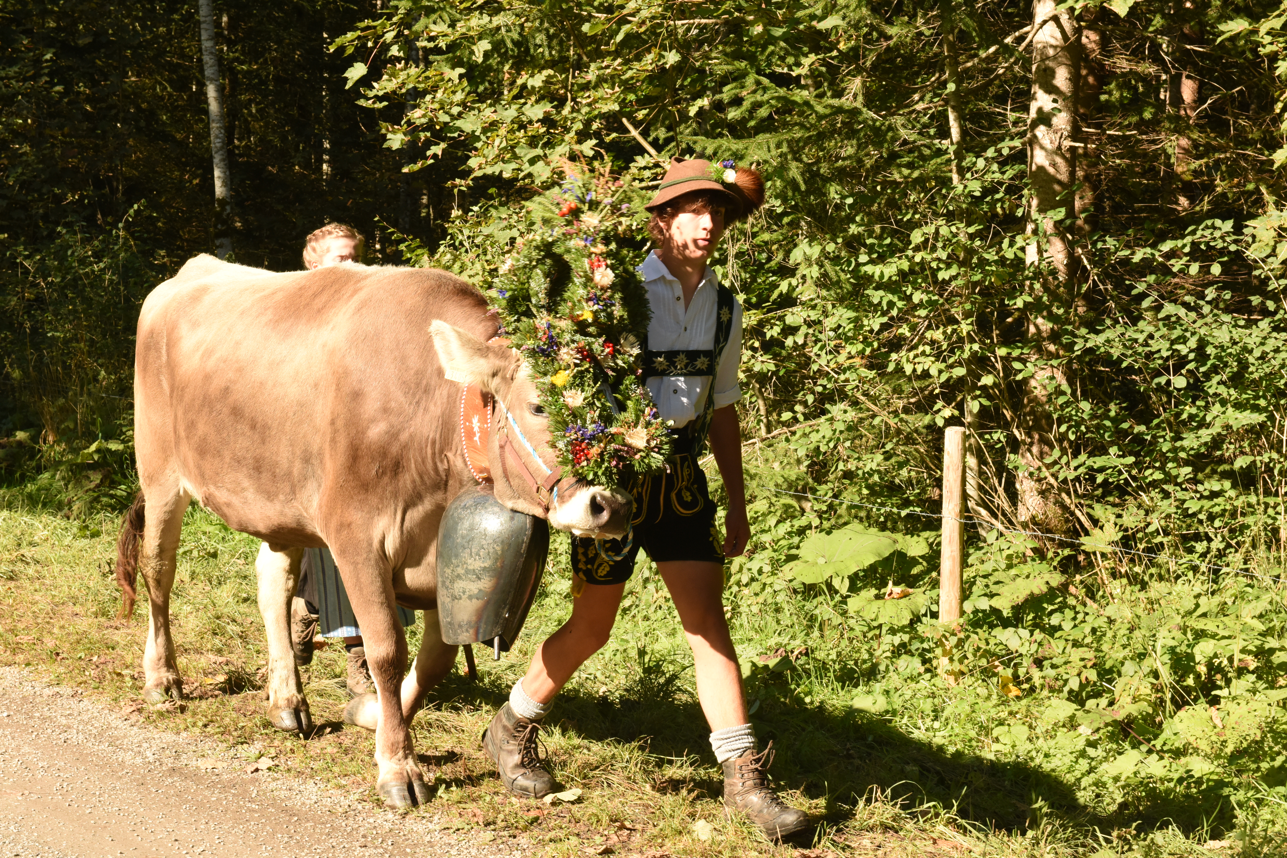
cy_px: 429
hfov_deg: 28.8
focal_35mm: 70
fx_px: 2502
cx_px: 644
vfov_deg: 19.5
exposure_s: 1/320
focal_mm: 70
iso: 1250
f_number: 13
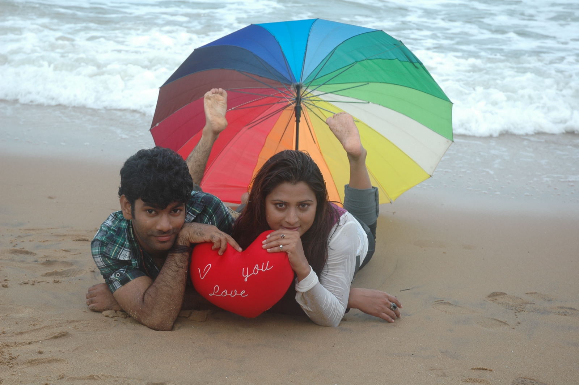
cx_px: 290
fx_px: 1109
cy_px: 192
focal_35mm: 69
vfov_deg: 19.7
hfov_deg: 29.3
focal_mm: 46
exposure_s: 1/125
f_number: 5.6
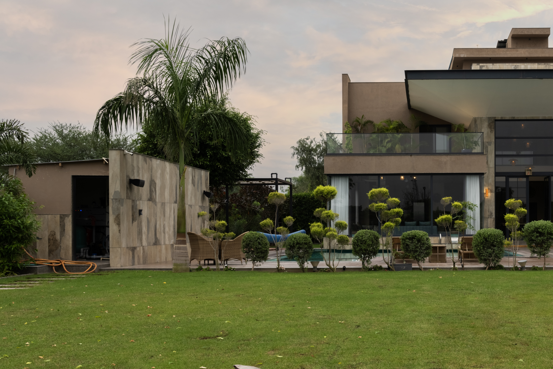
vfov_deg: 31.7
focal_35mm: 42
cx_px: 409
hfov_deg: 45.0
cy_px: 241
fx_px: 645
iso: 200
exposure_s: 1/320
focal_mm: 27
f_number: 10
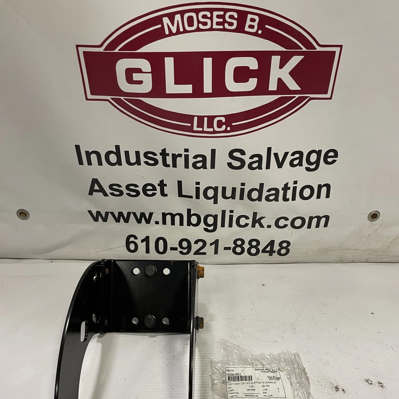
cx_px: 200
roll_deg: -1.4
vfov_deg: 51.8
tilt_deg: -39.8
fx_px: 404
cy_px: 257
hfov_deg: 52.5
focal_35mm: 31
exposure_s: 1/60
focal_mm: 4.2
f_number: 1.6
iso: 100
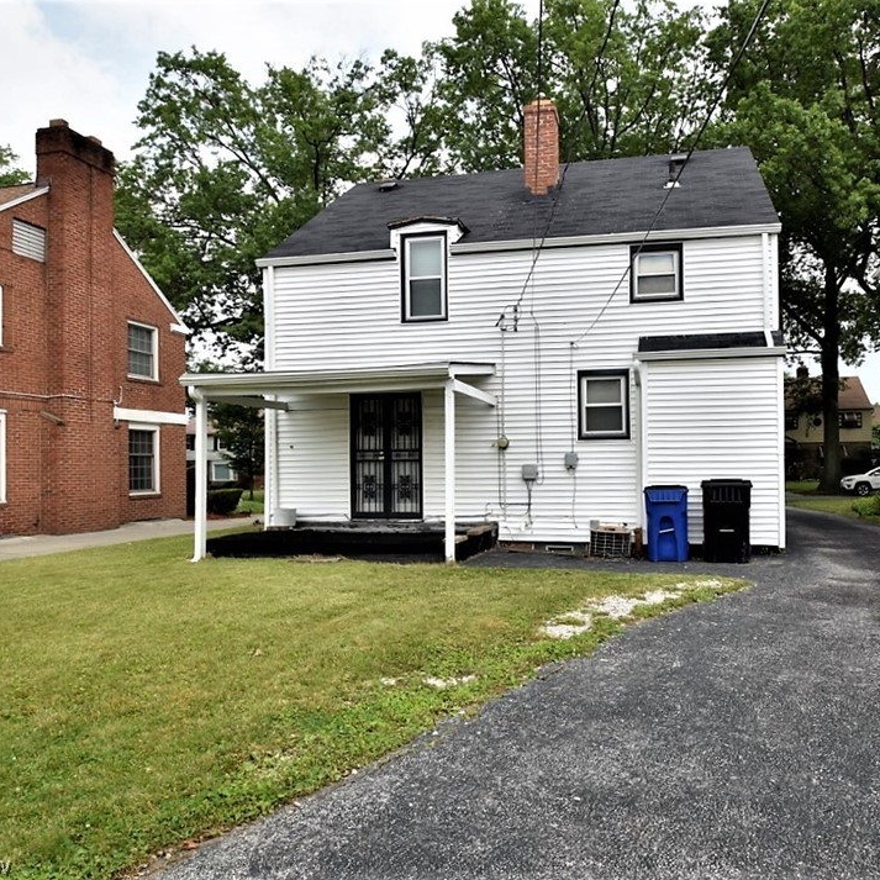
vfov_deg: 68.8
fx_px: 642
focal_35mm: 22
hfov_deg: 67.7
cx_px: 557
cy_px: 439
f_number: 16
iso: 200
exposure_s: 1/160
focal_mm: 11.5
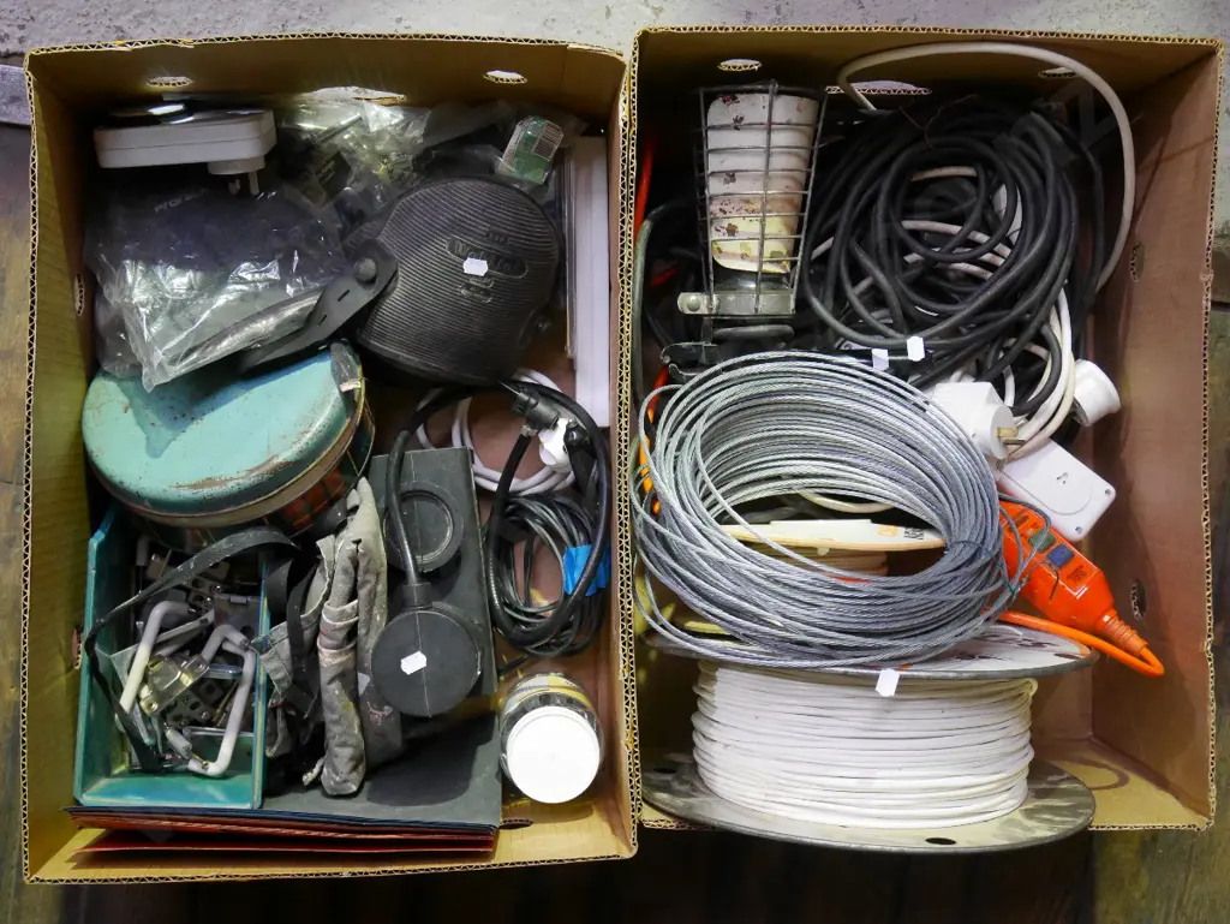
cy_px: 462
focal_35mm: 44
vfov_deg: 32.9
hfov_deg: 42.9
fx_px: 1564
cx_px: 615
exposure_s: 1/13
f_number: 4.8
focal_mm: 22
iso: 3200
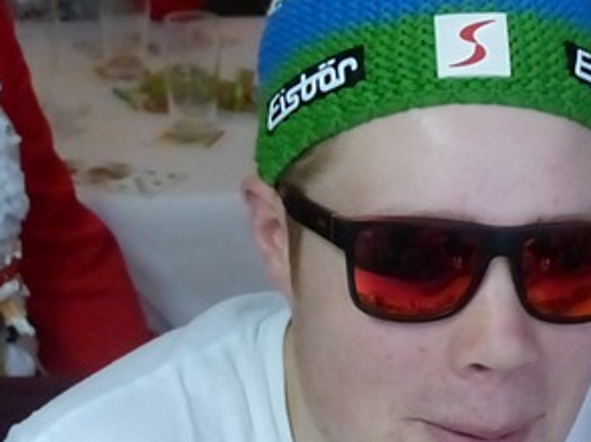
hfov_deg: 14.3
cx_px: 442
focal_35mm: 138
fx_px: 2354
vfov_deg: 10.7
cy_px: 278
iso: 1600
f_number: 2.8
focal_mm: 11.9
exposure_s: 1/125
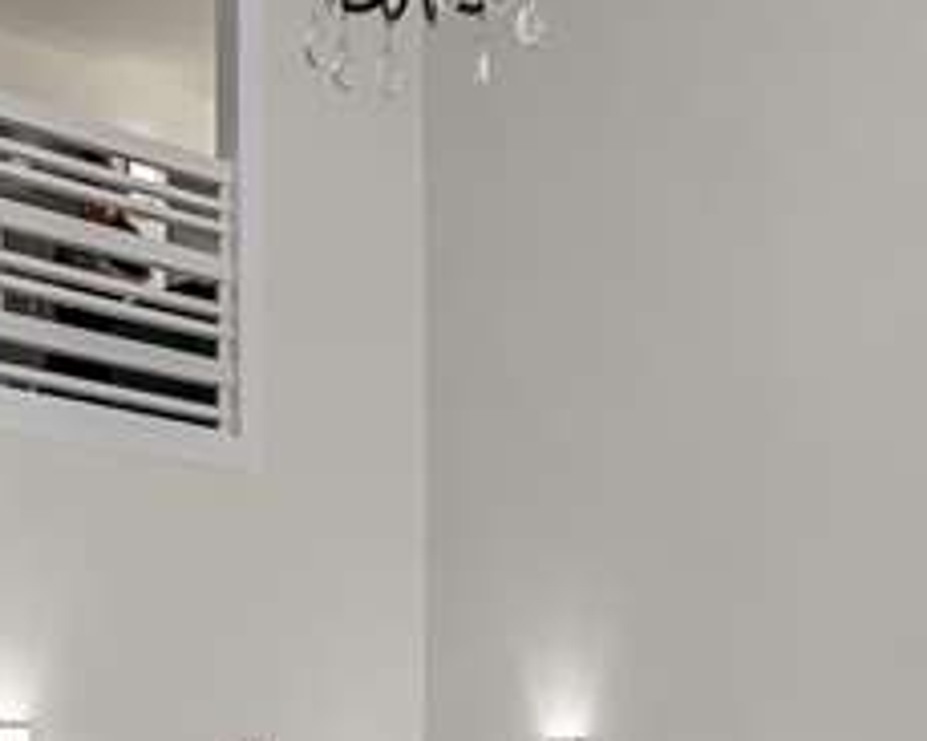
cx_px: -109
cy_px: 913
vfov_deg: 22.2
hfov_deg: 27.3
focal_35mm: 63
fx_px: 1728
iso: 400
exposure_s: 1/4
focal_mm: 15
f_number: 8
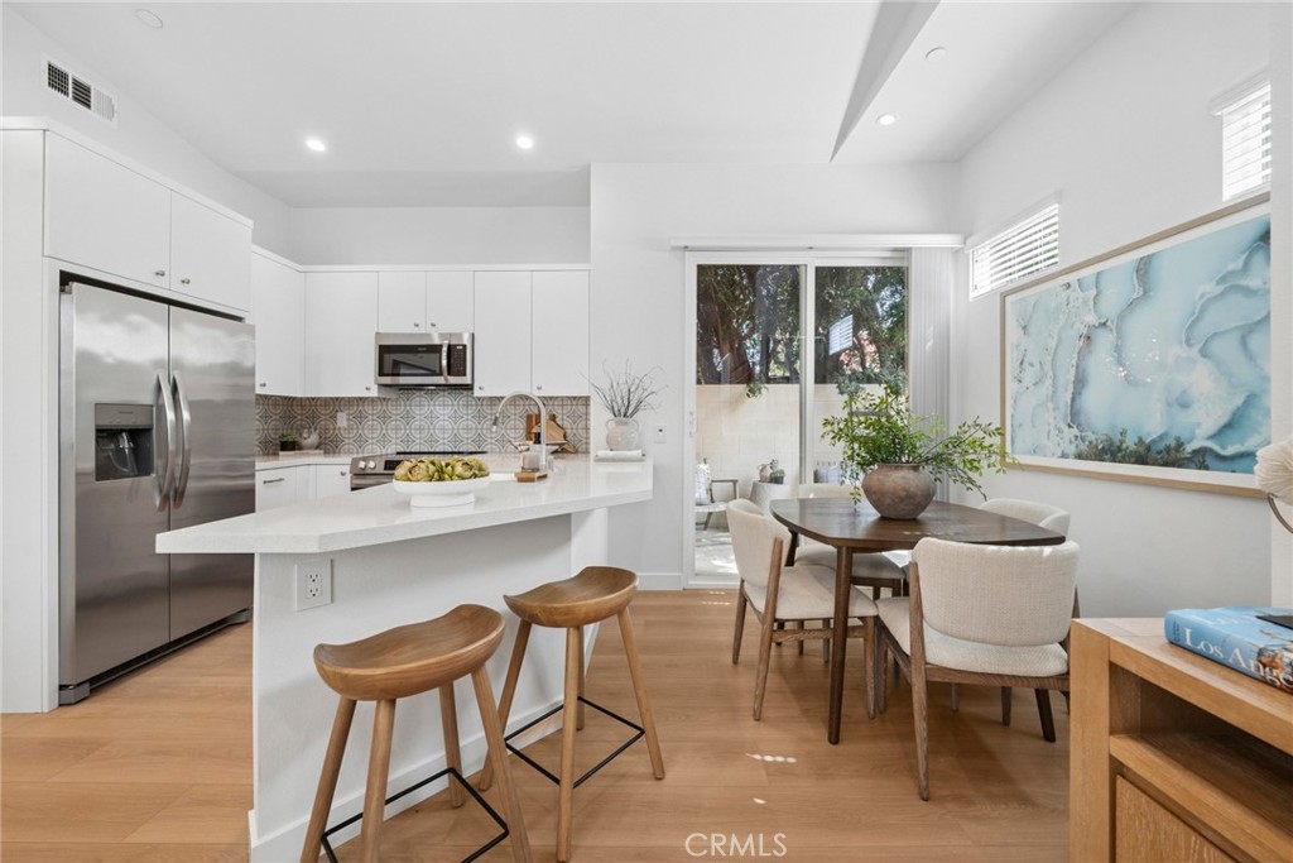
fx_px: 467
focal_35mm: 13
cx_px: 646
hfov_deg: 108.3
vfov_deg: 85.4
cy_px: 432
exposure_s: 1/100
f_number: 8
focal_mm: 13
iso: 400
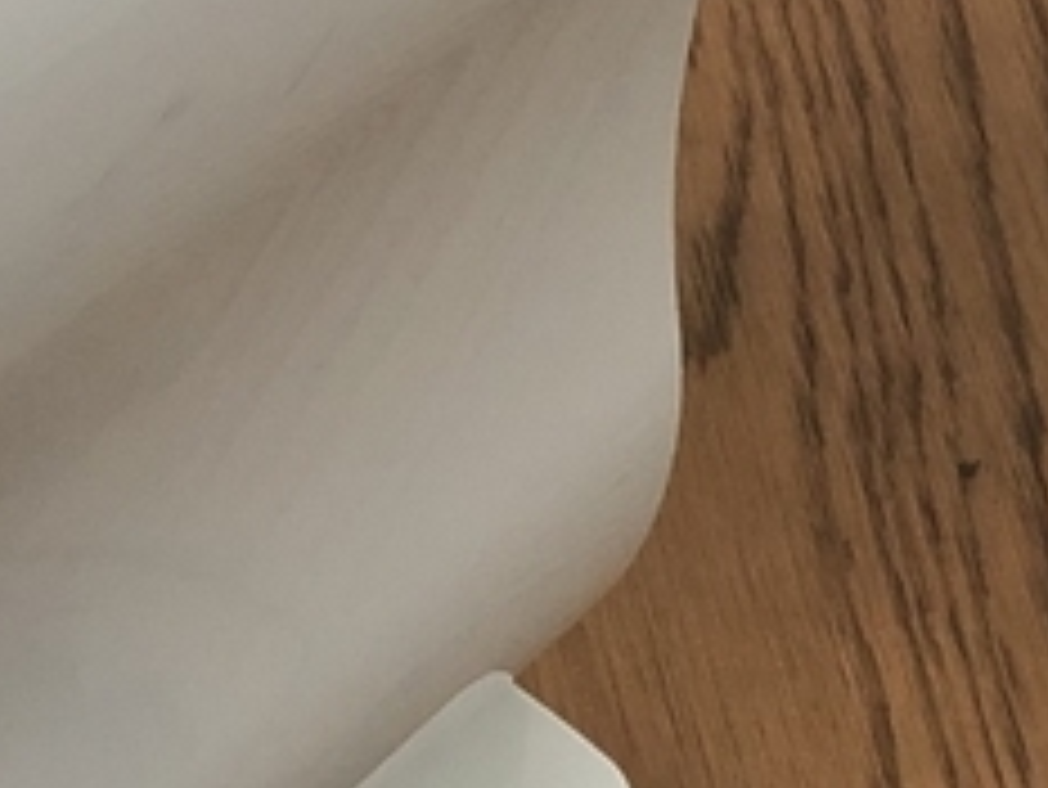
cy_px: 770
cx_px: -13
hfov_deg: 13.5
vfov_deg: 10.2
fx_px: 4362
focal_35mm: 144
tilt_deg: -48.0
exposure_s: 1/15
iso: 100
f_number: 1.8
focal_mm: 3.99
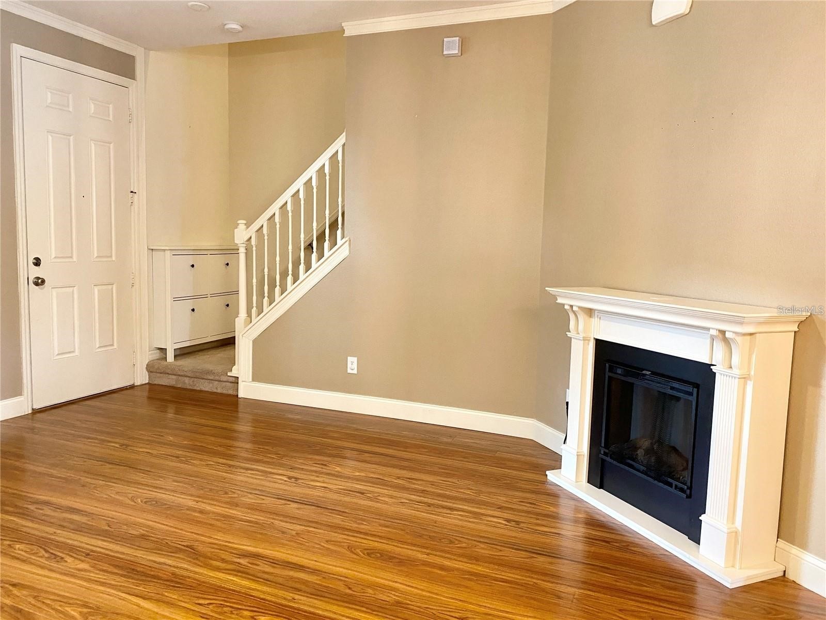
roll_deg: -2.1
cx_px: 413
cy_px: 310
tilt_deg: -6.3
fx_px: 620
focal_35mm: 26
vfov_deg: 53.1
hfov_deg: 67.3
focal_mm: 4.25
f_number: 1.8
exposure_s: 1/60
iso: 320
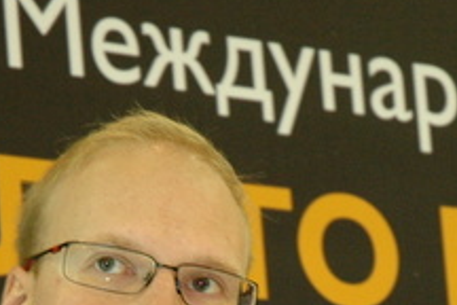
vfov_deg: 4.0
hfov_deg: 6.0
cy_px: 464
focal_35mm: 344
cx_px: 379
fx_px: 4367
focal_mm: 62
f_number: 4.5
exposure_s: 1/10
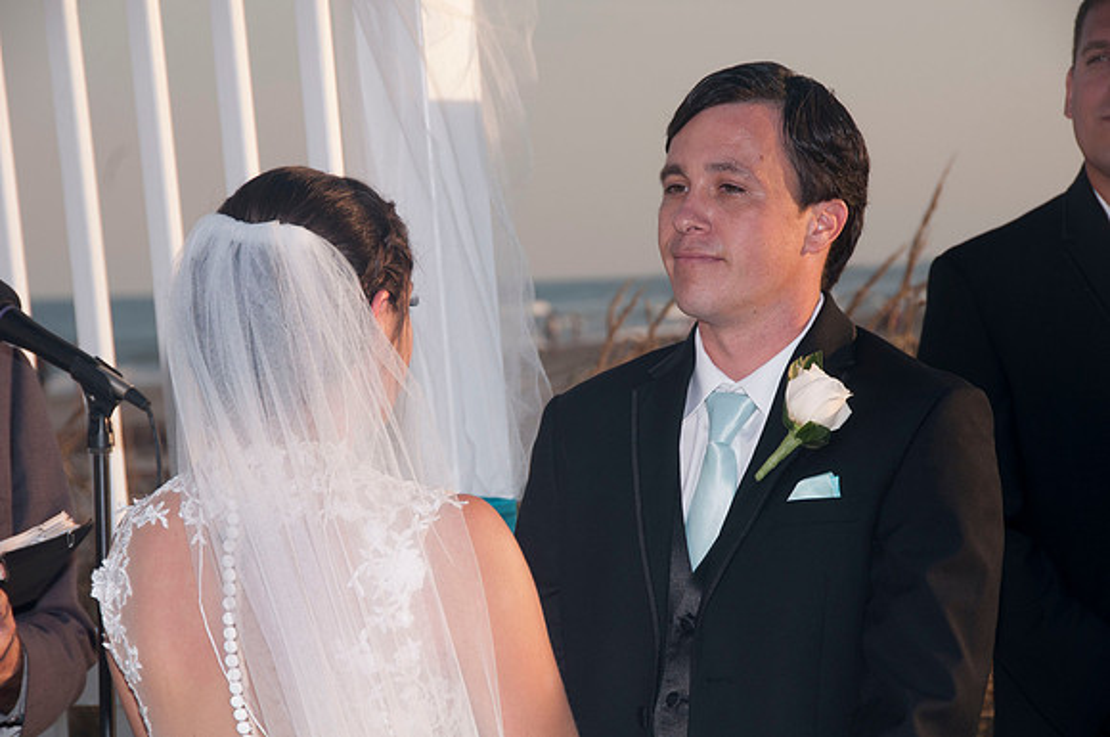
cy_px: 368
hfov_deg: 12.2
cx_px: 555
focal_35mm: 168
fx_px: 5173
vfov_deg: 8.1
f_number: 10
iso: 100
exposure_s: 1/250
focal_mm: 112
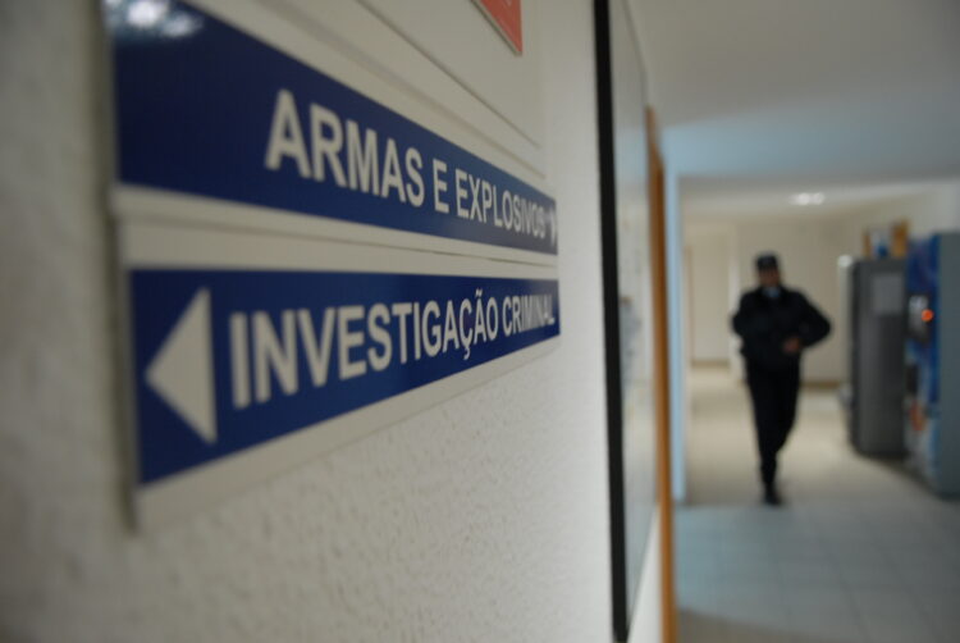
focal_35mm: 26
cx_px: 480
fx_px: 681
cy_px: 322
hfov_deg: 70.4
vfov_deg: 50.5
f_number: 2.8
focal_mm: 17
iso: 400
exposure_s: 1/20
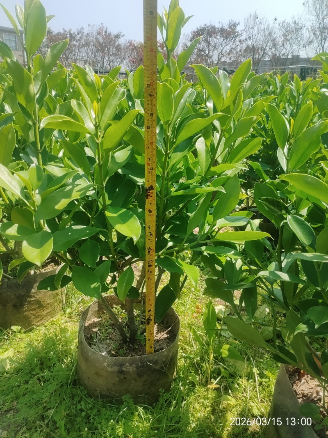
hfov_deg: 53.1
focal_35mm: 26
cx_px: 164
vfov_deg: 67.3
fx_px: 329
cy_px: 219
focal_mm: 4.26
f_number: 1.8
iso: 100
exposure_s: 1/603
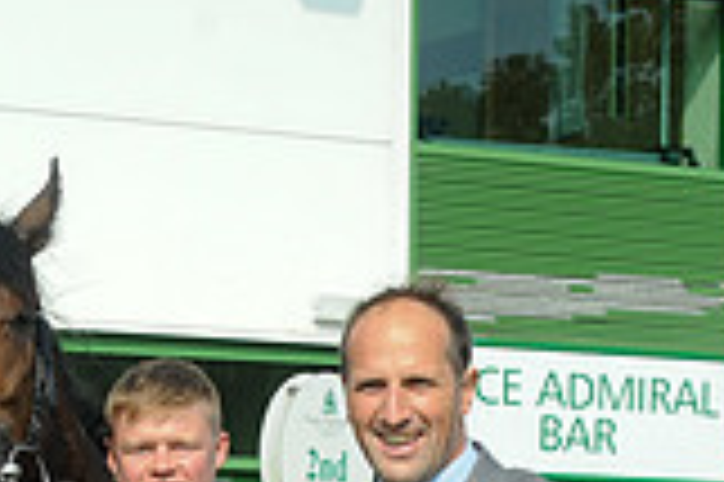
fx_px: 3616
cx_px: 112
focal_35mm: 180
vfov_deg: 7.4
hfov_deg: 11.4
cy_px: 851
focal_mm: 50
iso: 400
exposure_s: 1/1000
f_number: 6.3
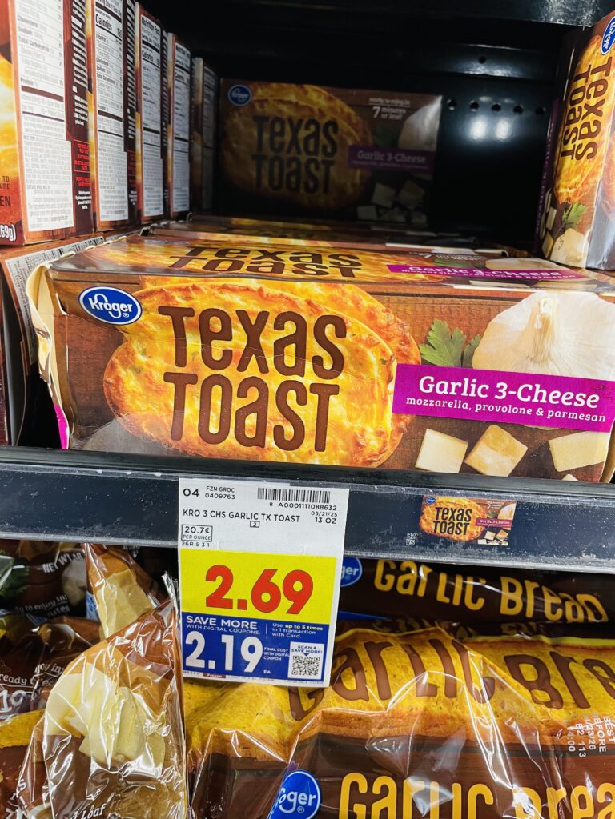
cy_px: 410
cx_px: 308
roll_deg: -4.7
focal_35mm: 26
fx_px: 616
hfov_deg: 53.1
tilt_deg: -19.6
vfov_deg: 67.3
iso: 80
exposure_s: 1/60
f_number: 1.6
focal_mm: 4.2
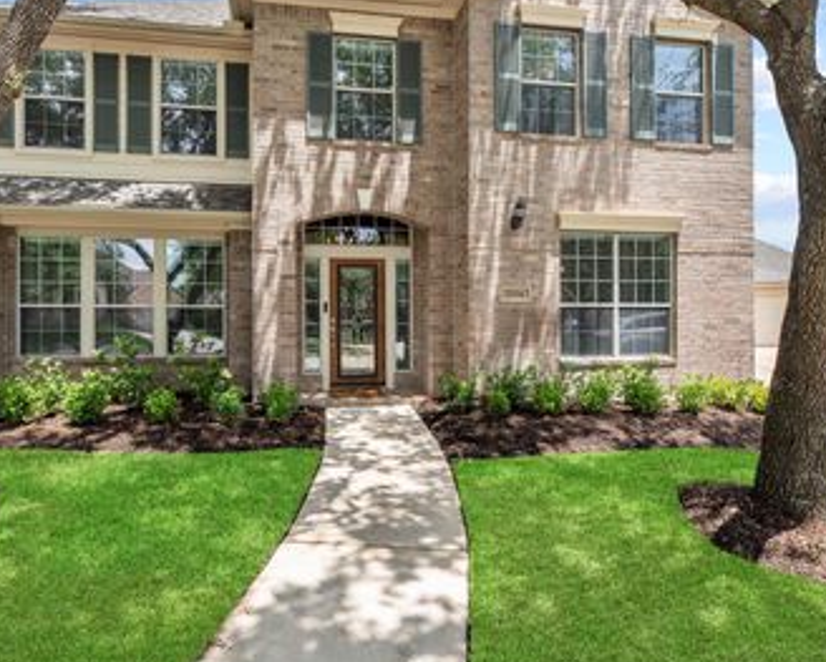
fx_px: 489
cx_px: 363
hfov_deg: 80.0
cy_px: 308
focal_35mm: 20
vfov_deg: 68.1
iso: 100
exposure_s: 1/160
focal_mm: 14
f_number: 8
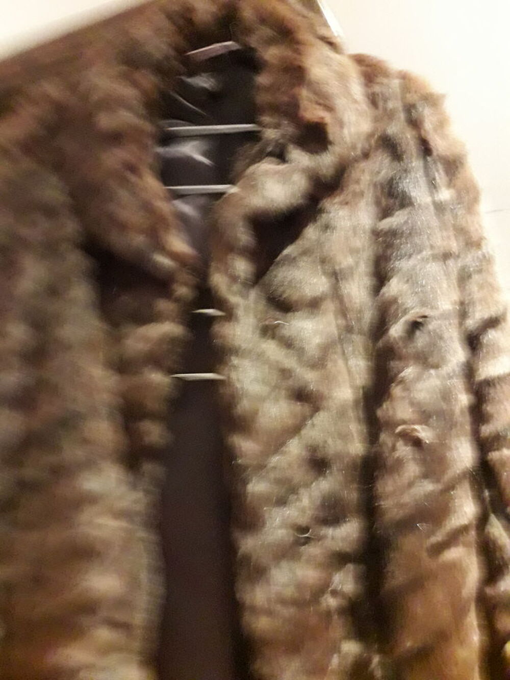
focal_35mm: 27
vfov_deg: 65.3
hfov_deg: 51.4
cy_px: 340
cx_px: 255
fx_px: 530
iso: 800
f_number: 1.9
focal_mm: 3.6
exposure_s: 1/17
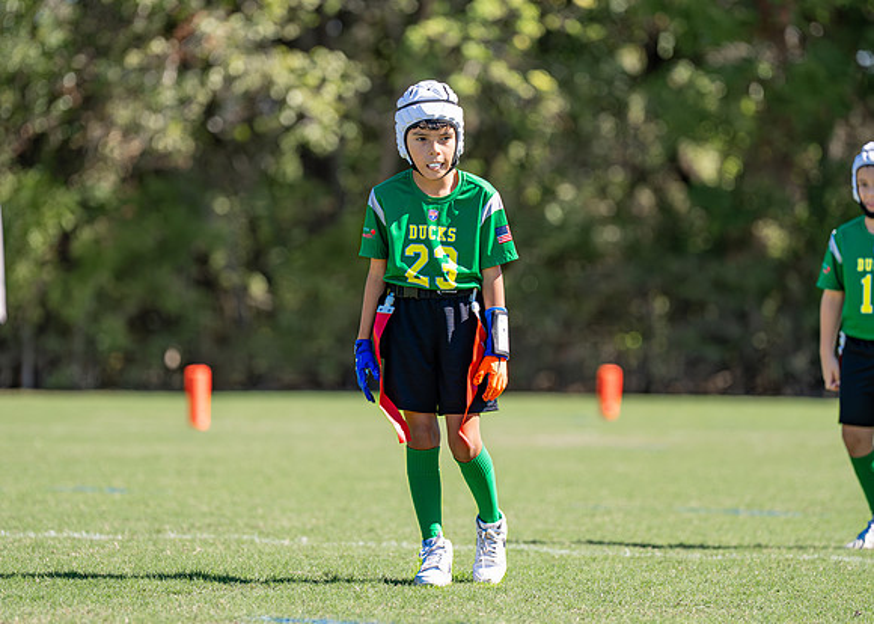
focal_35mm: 216
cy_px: 313
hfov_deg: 9.3
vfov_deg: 6.7
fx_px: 5351
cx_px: 438
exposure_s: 1/2000
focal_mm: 163
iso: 200
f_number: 2.8
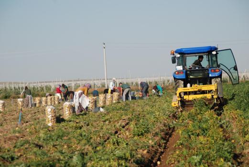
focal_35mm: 142
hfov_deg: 14.4
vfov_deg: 9.7
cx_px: 124
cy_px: 84
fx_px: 988
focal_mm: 95
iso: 110
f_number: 5.6
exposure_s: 1/500
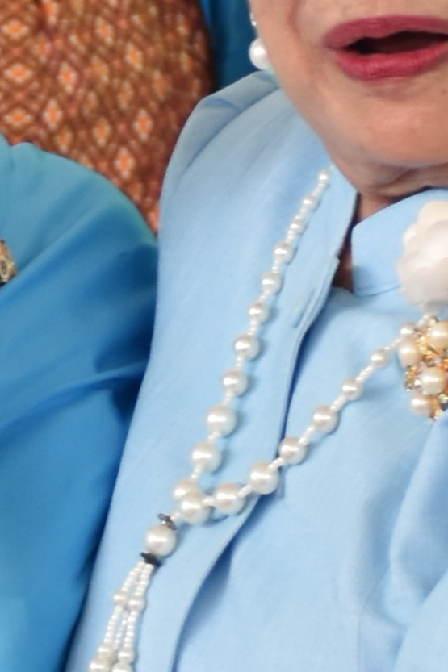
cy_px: 269
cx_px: -124
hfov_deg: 2.4
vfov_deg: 3.7
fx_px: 10494
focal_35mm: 562
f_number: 4.8
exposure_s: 1/60
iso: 400
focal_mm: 52
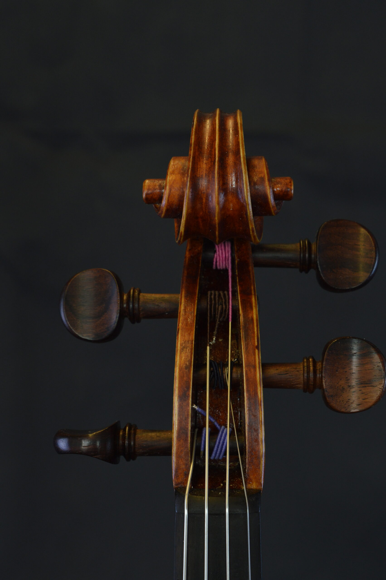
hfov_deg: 18.9
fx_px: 1160
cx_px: 193
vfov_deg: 28.1
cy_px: 290
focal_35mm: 72
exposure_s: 1/80
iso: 400
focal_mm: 48
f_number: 9
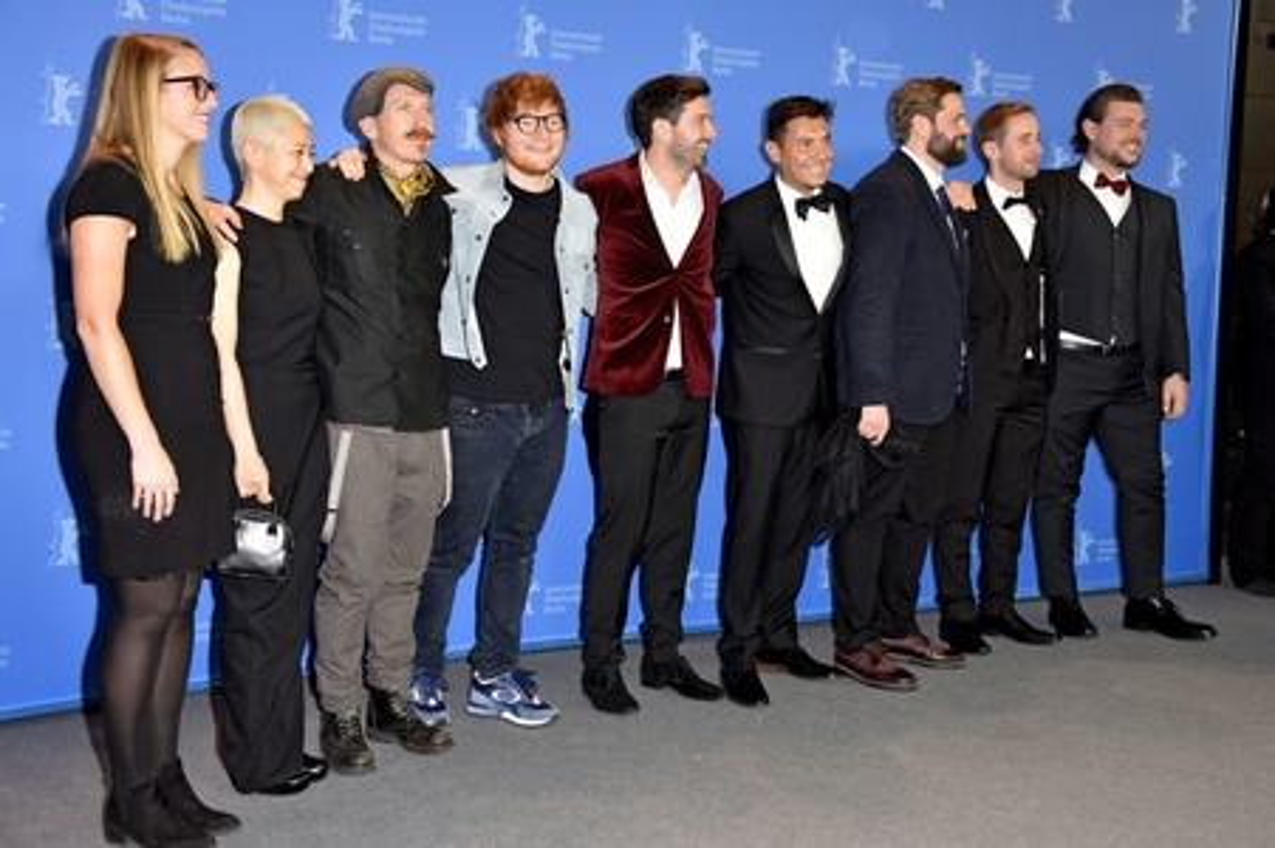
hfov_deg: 48.5
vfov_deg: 33.4
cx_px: 638
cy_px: 424
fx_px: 1416
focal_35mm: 40
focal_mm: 40
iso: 500
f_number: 5
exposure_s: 1/160
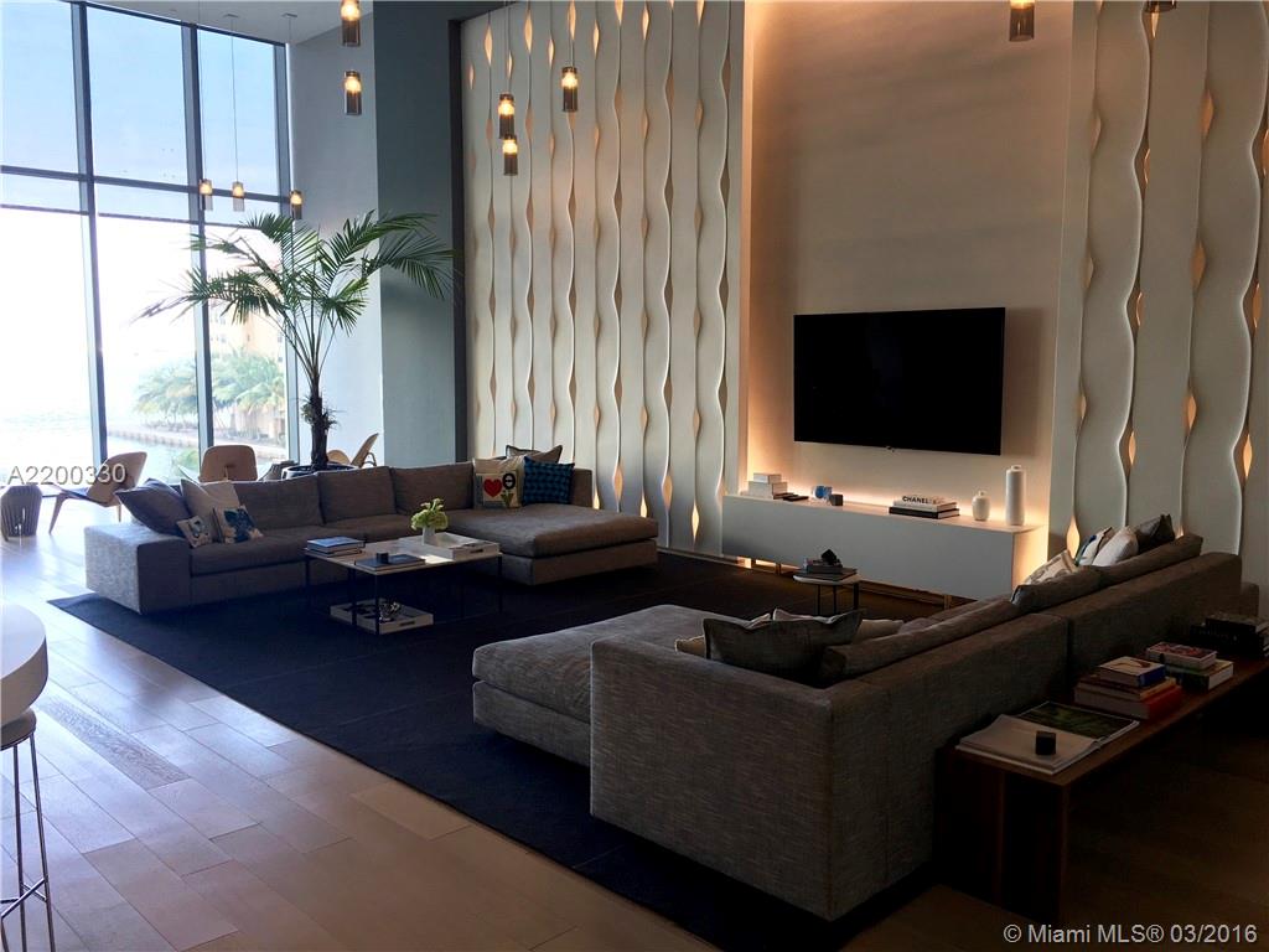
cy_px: 476
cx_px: 634
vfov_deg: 48.2
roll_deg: +0.1
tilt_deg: -5.6
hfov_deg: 61.7
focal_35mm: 29
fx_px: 1063
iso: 25
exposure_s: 1/40
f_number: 2.2
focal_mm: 4.15
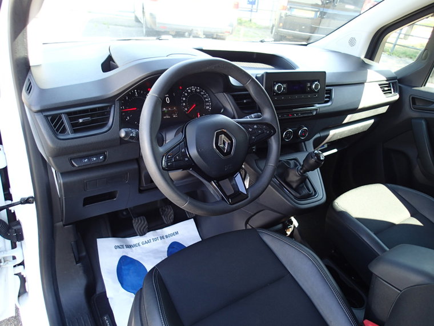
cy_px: 163
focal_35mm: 25
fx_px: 313
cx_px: 217
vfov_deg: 54.9
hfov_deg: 69.4
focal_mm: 4.5
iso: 100
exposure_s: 1/100
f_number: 2
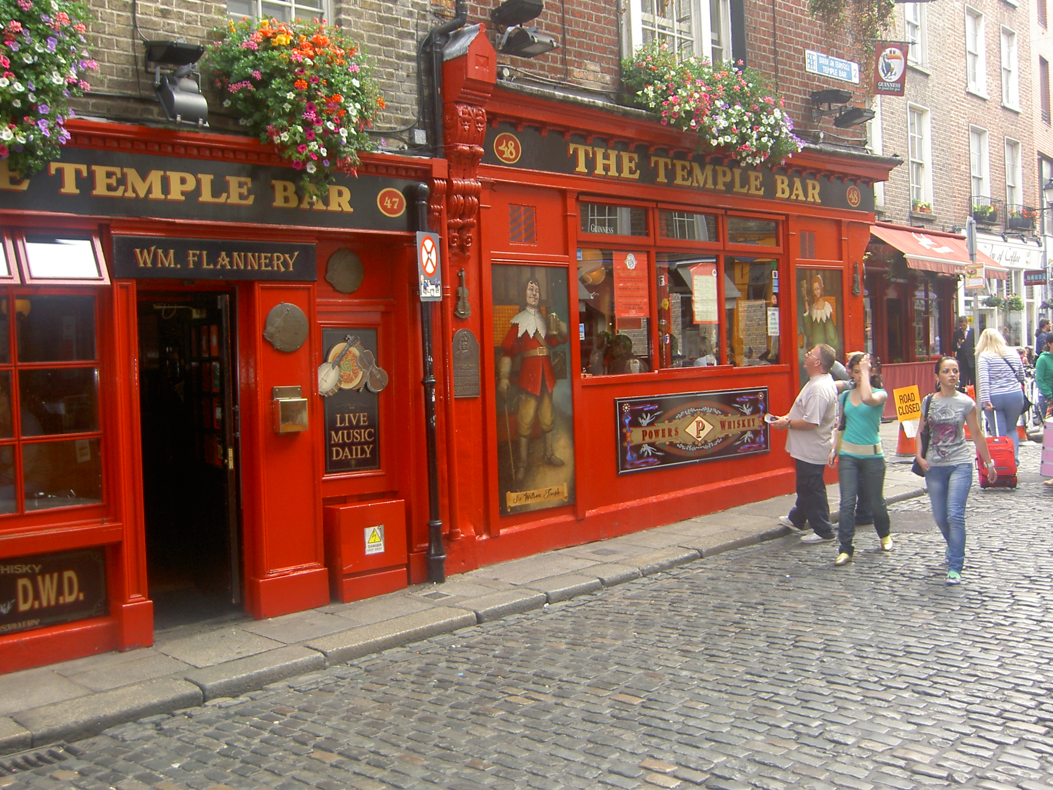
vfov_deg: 37.7
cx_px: 526
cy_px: 395
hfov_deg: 49.0
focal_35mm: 38
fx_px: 1156
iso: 50
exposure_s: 1/60
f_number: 3
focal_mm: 6.3
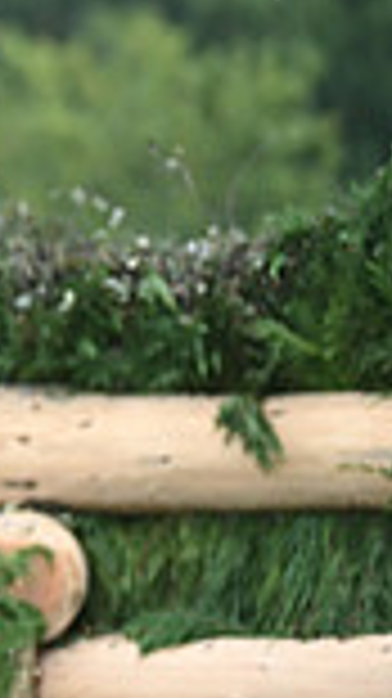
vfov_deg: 2.8
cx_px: -852
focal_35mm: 785
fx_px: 14530
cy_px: 79
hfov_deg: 1.5
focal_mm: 200
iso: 1100
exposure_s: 1/1600
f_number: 5
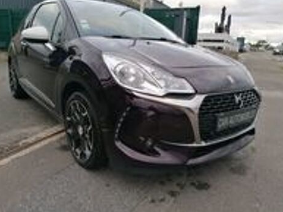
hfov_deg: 63.5
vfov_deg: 49.7
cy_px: 103
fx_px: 229
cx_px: 143
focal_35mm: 28
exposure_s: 1/117
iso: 50
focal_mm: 4.75
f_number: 1.8
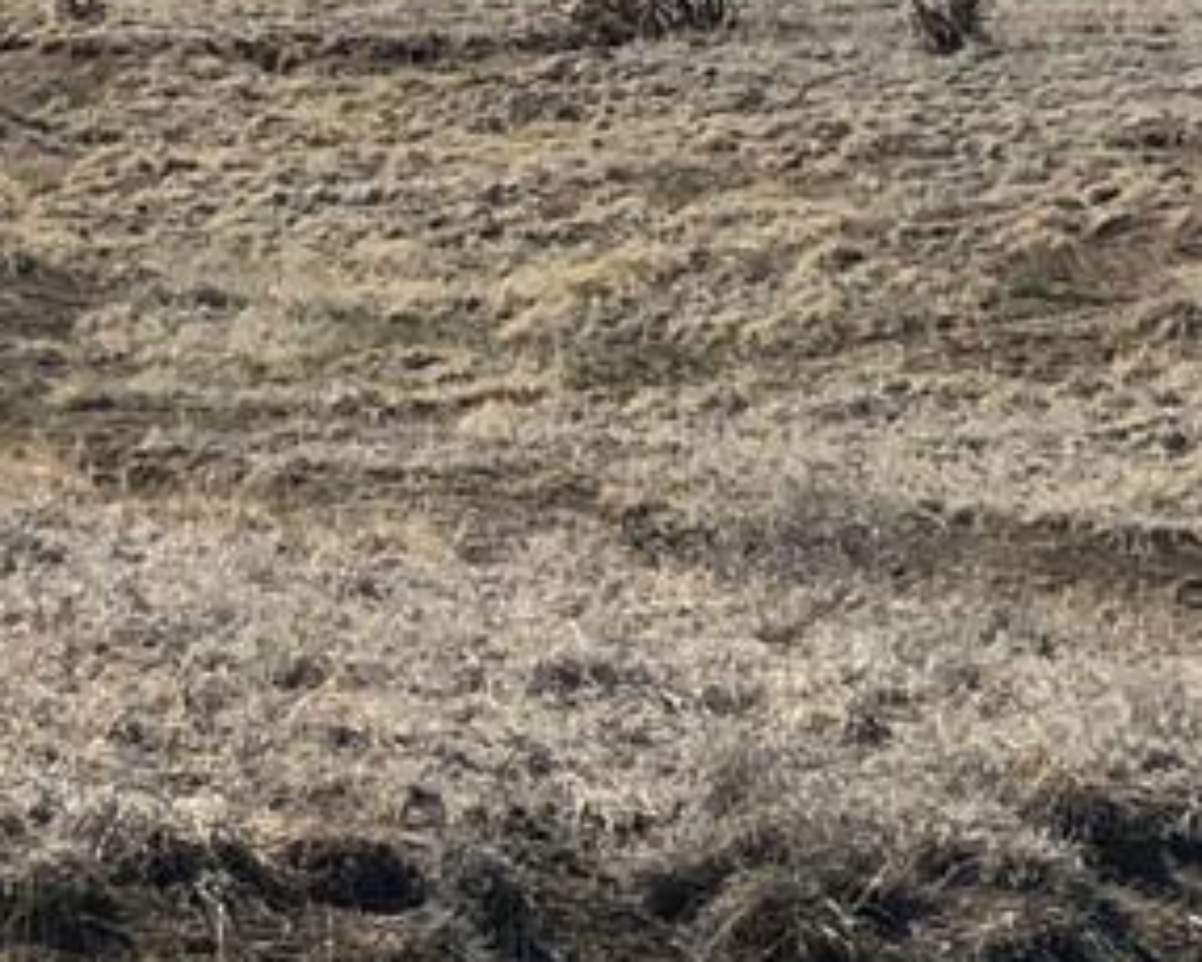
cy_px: -160
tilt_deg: -3.1
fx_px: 11067
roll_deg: -3.1
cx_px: -2114
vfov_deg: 5.0
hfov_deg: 5.9
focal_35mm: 311
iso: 20
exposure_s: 1/1000
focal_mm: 6.6
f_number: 2.8
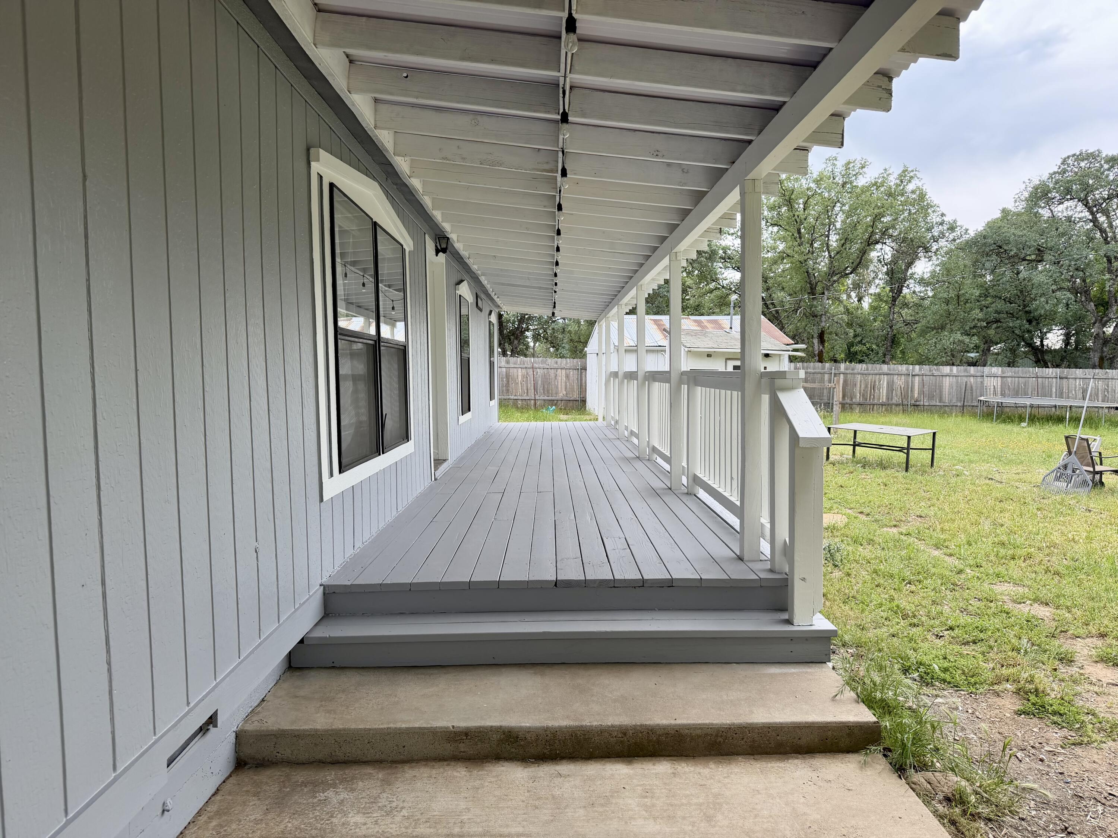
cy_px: 419
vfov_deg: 56.8
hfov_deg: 71.6
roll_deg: +0.4
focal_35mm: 24
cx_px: 559
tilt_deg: -2.9
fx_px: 775
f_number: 1.78
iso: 100
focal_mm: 6.76
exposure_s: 1/1337
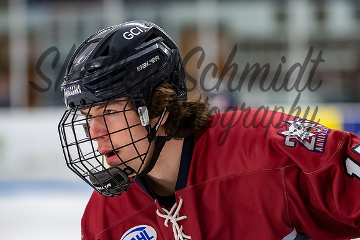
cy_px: 110
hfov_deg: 7.1
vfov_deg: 4.7
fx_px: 2918
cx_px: 195
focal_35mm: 292
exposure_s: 1/800
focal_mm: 180
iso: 2000
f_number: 3.2
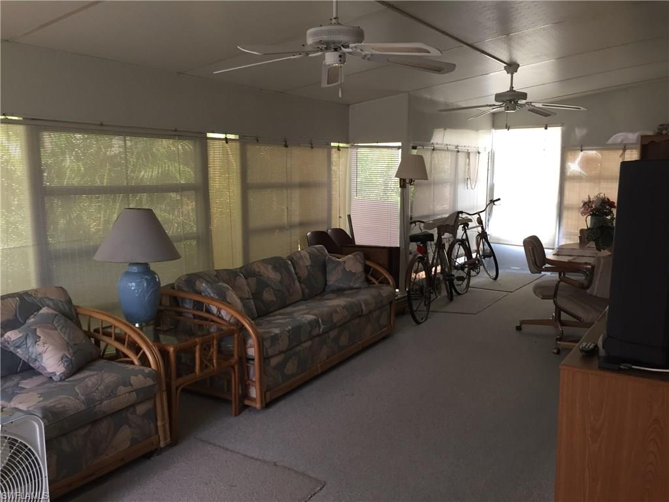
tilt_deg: -8.9
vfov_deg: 48.2
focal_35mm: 29
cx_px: 334
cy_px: 251
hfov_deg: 61.7
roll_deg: -1.0
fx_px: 560
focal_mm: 4.15
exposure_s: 1/30
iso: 80
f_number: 2.2
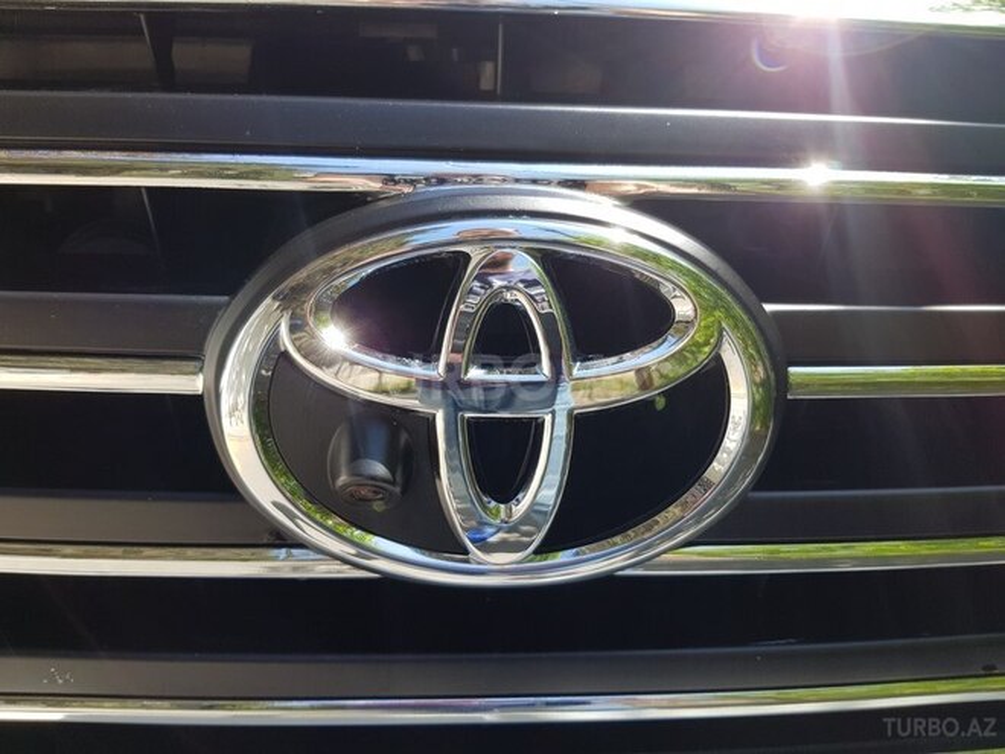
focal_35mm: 26
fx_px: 755
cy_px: 377
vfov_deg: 53.1
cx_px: 502
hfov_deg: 67.3
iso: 40
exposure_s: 1/550
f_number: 1.7
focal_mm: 4.2
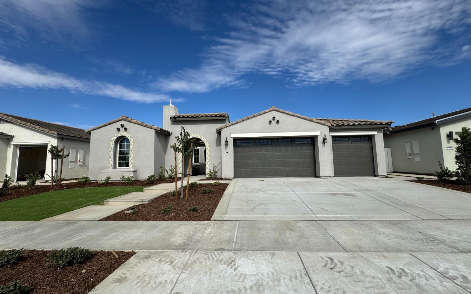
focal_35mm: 15
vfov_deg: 74.8
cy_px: 145
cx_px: 237
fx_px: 193
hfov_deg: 101.5
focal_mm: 2.22
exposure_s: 1/2985
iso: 50
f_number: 2.2
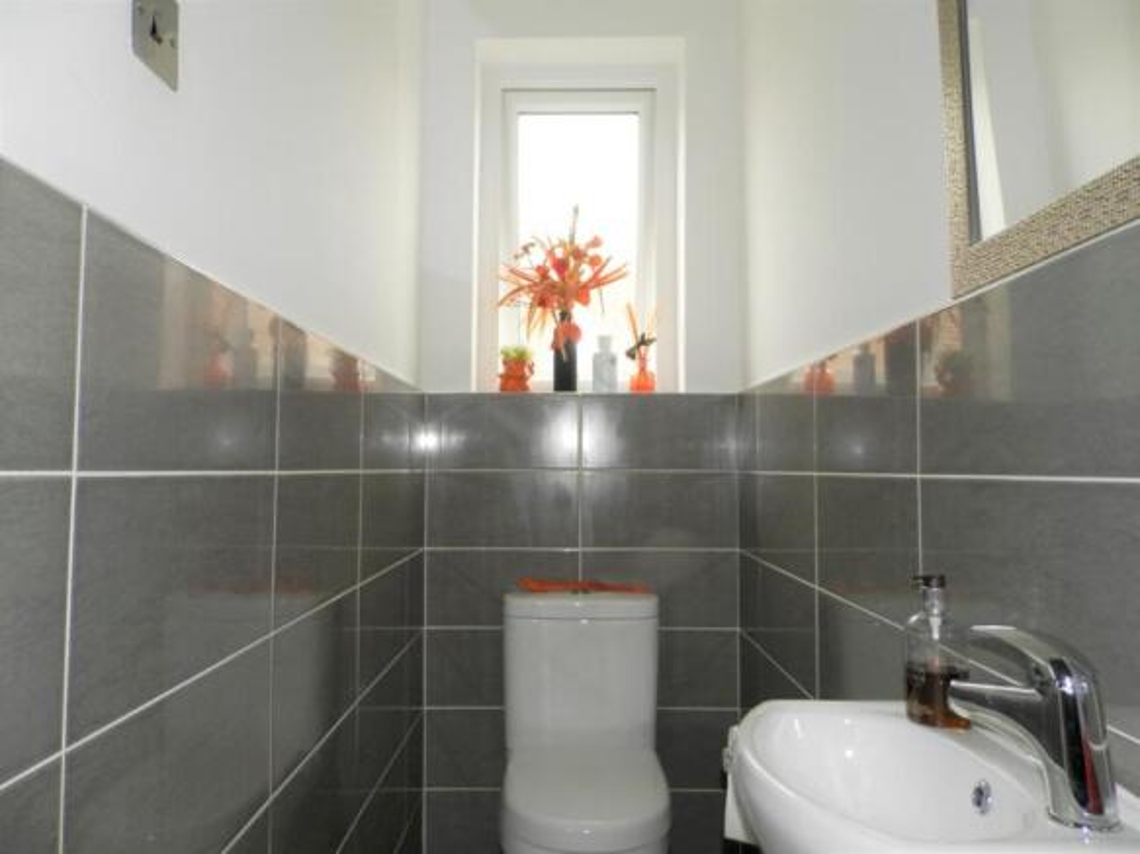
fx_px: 823
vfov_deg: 54.9
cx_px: 570
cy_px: 427
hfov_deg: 69.4
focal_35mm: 25
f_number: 3.1
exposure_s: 1/30
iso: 100
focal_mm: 4.5
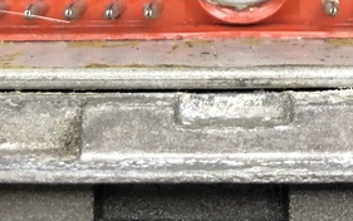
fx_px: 1040
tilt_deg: -86.3
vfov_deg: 11.4
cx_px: 263
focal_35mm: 108
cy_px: -156
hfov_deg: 19.1
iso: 32
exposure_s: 1/30
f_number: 1.8
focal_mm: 4
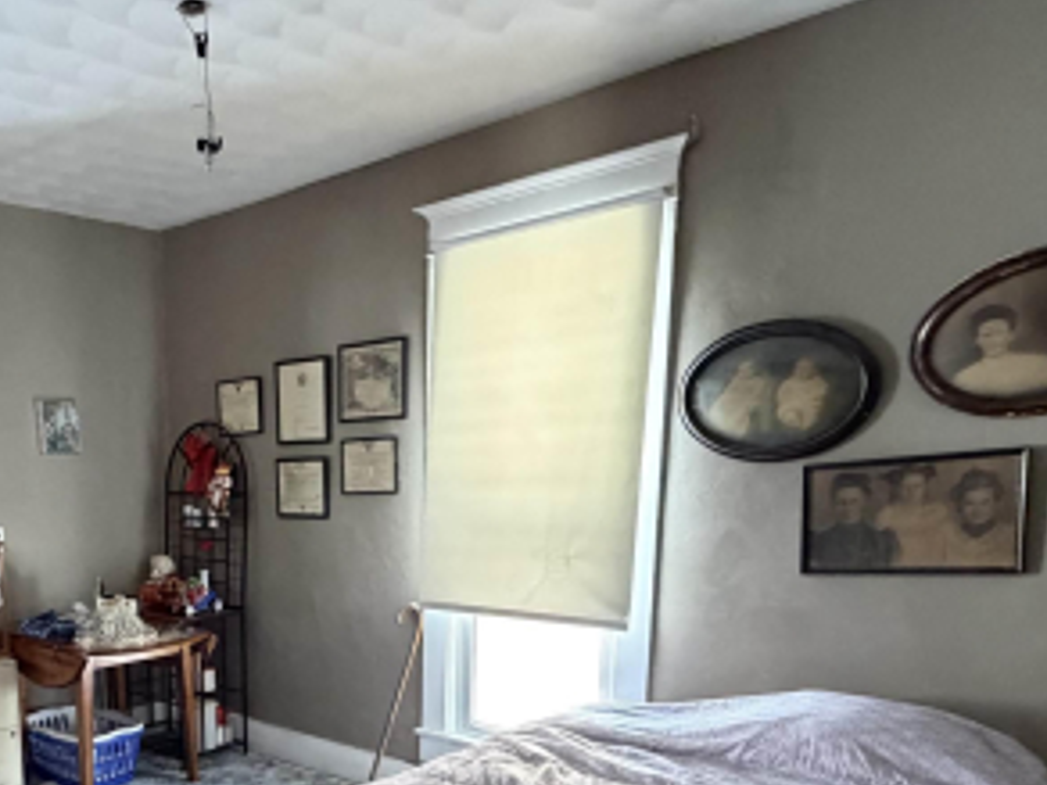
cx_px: 238
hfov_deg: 53.7
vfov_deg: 41.5
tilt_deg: -9.9
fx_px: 968
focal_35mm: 32
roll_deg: +1.8
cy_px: 667
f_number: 2.2
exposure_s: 1/60
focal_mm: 2.22
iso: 800
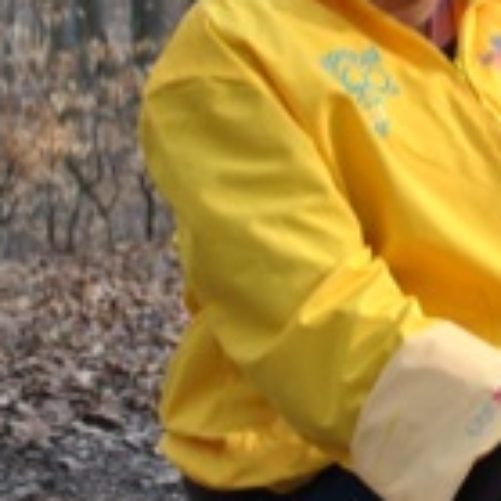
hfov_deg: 19.4
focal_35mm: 86
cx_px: 537
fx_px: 1408
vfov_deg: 19.9
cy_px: 97
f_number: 3.5
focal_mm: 18
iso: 200
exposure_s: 1/400
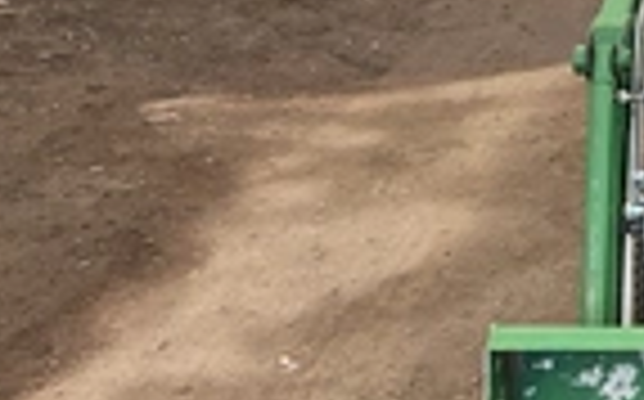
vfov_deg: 15.1
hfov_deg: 21.5
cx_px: 865
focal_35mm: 86
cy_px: 117
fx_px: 1508
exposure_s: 1/167
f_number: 1.8
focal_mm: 3
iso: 32
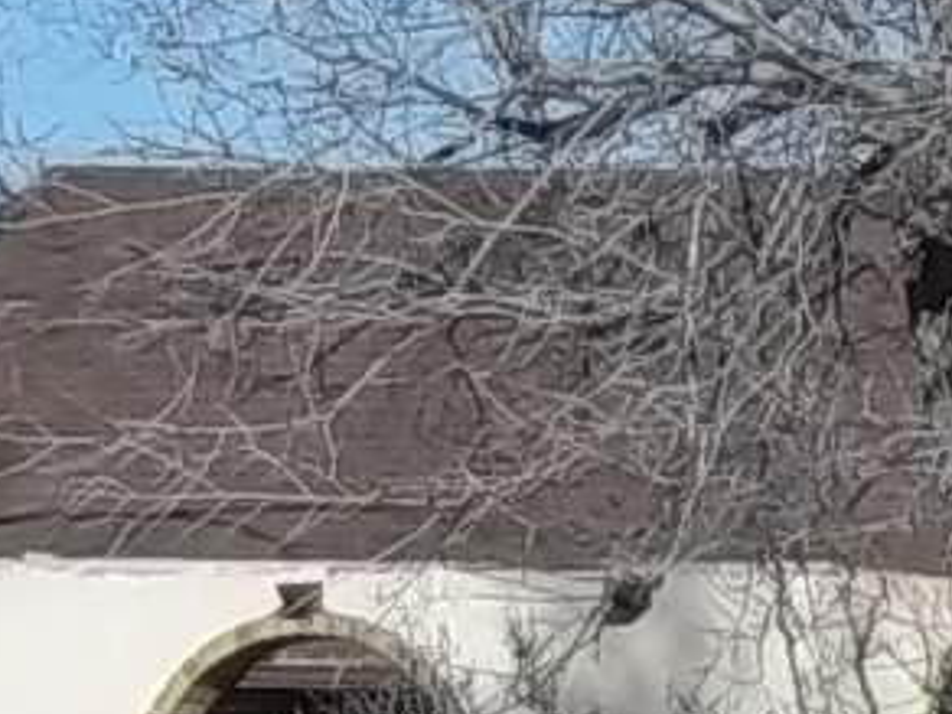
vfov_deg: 3.3
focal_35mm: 442
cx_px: 1904
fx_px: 12156
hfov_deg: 4.4
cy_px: 1467
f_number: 5.6
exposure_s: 1/500
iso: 80
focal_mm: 11.2
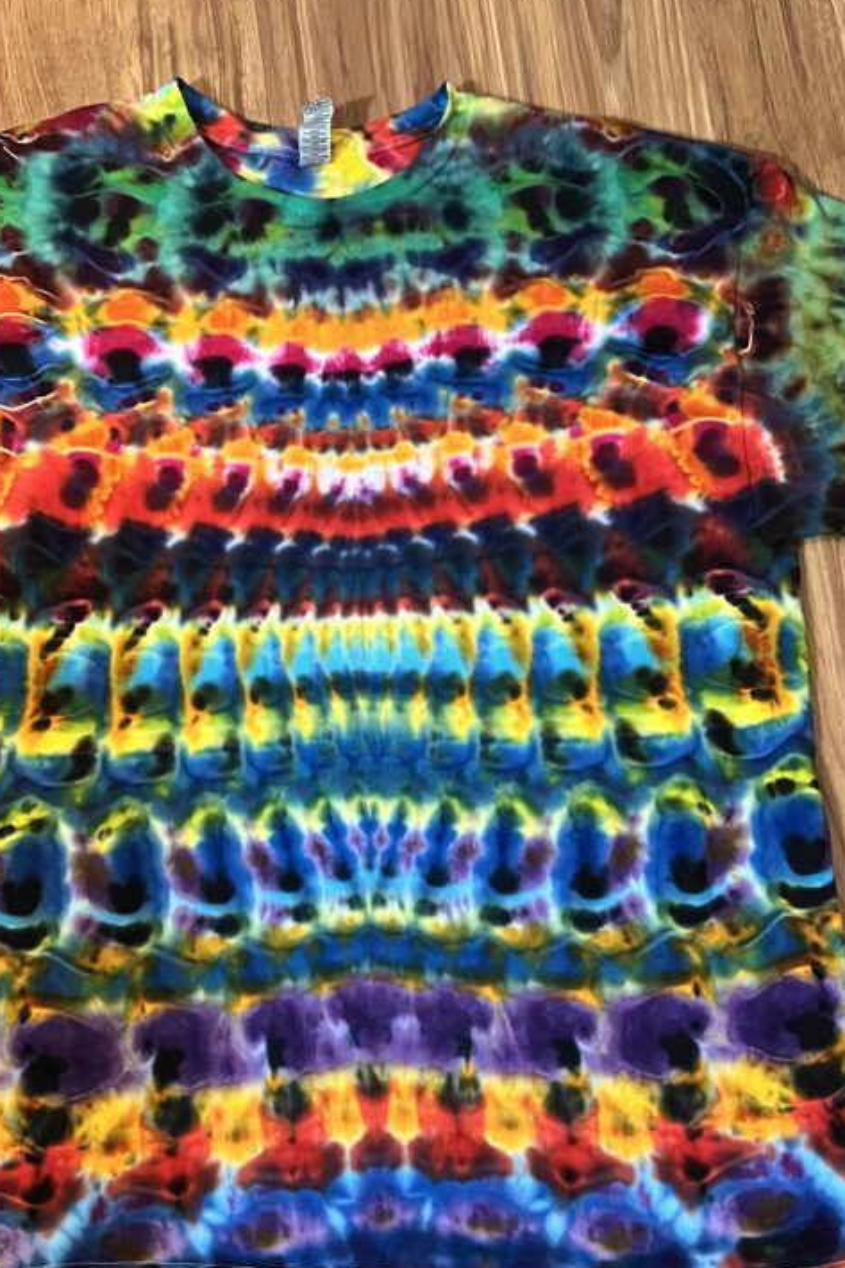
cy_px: 730
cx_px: 347
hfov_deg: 34.1
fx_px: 1374
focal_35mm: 39
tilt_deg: -76.6
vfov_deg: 49.4
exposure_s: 1/40
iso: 640
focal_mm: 5.7
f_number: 1.5
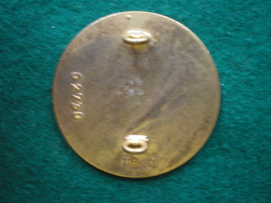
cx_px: 136
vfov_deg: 37.7
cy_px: 102
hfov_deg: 49.0
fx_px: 297
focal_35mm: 38
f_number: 3.1
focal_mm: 6.3
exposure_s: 1/5
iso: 400
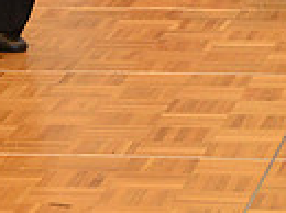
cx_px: 166
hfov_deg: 4.4
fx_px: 3719
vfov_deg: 3.2
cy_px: -299
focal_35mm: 451
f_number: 5
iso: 3200
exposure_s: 1/250
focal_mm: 105
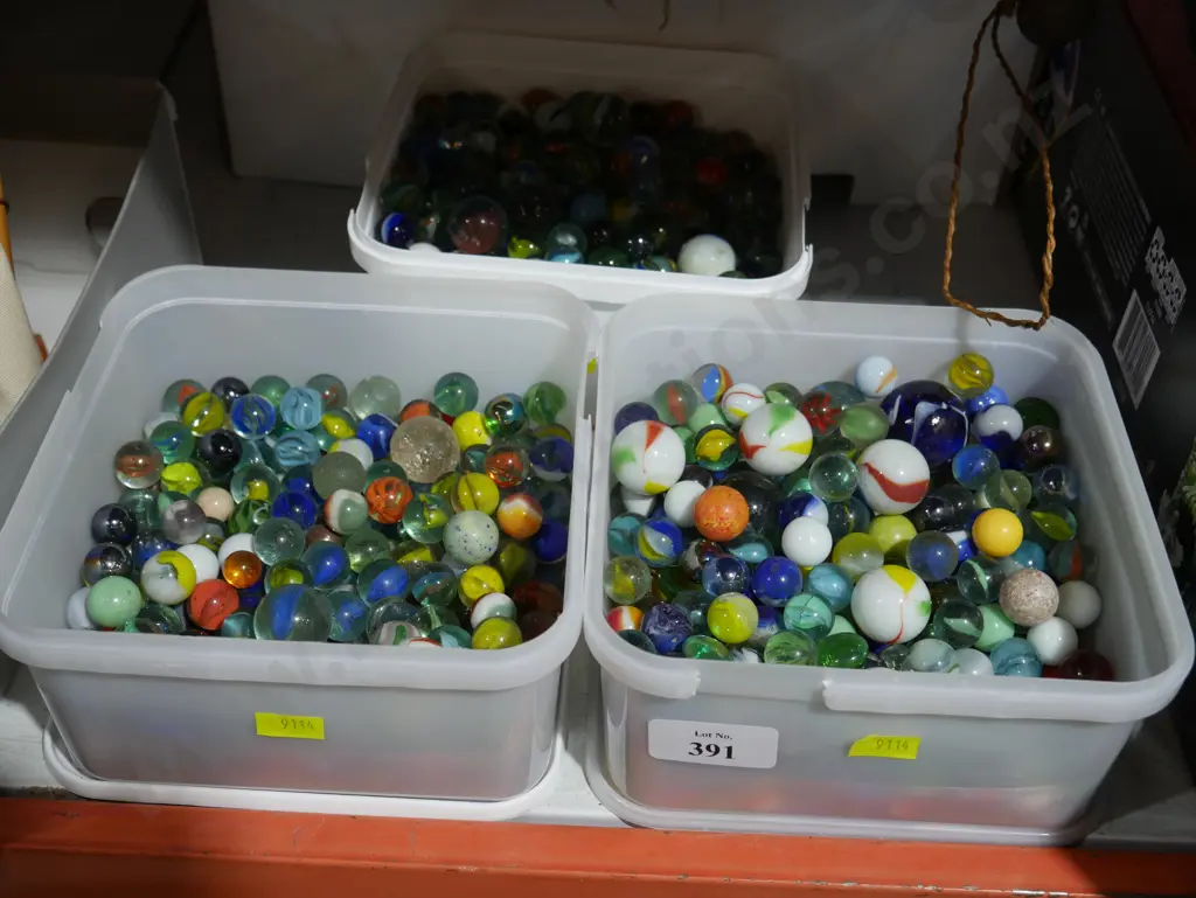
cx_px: 598
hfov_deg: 44.8
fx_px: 1452
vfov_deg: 34.4
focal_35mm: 42
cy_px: 449
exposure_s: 1/60
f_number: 4.6
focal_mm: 21
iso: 400
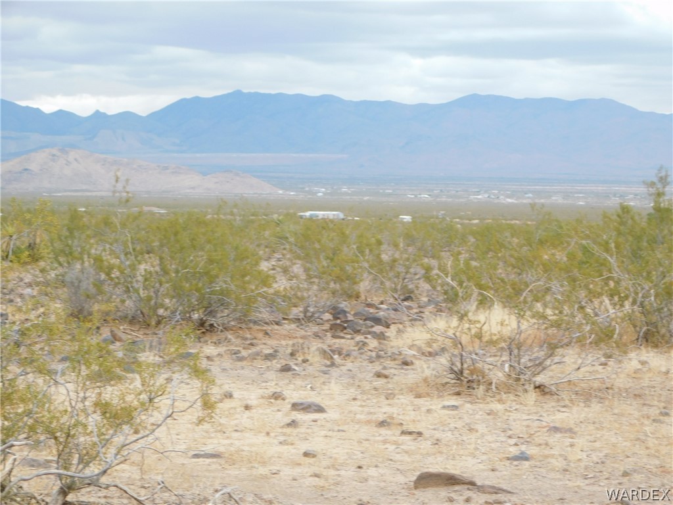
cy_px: 252
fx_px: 2236
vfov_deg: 12.9
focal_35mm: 115
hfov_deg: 17.1
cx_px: 336
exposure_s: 1/160
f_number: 4.8
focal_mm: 20.3
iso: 125
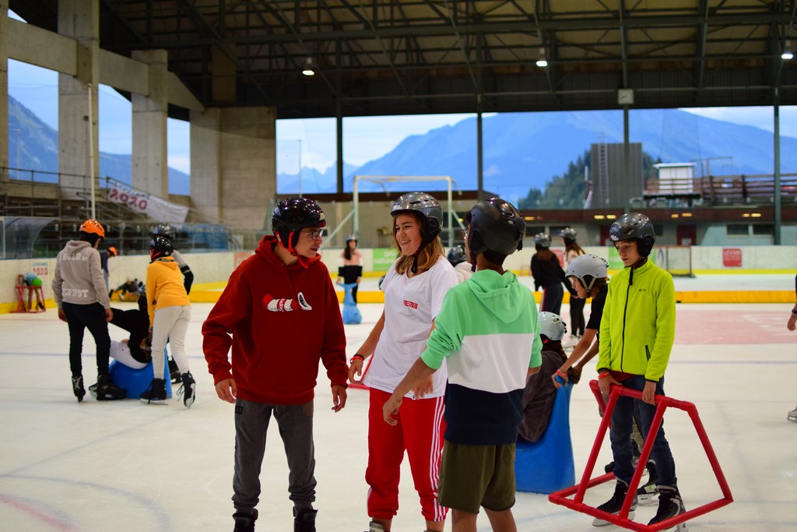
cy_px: 266
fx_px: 1162
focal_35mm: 52
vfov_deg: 25.8
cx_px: 398
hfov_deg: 37.8
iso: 1100
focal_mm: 35
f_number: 1.8
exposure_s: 1/400
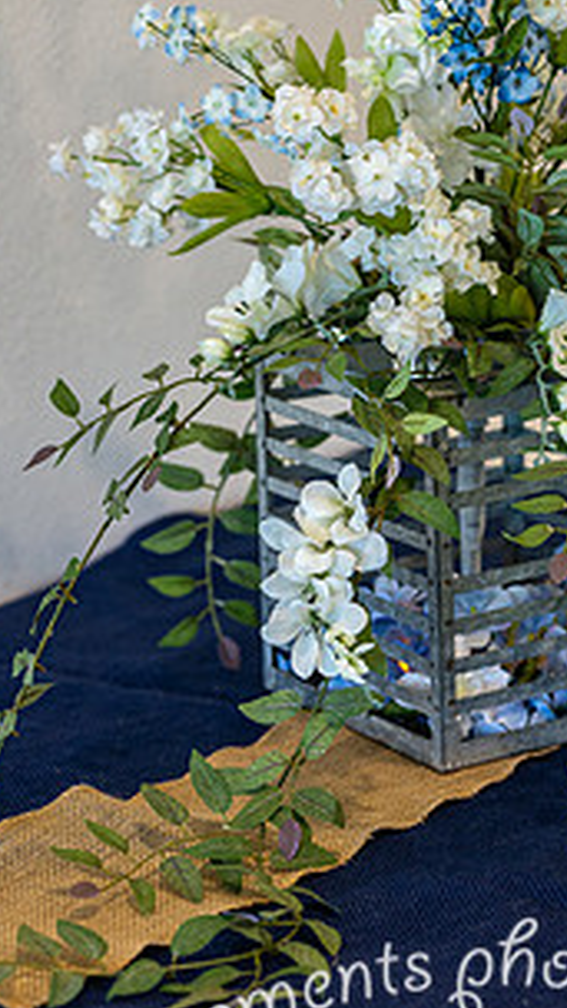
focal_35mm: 132
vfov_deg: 16.2
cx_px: 421
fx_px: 3528
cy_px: 398
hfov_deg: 9.2
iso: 640
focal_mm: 85
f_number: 3.5
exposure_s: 1/250
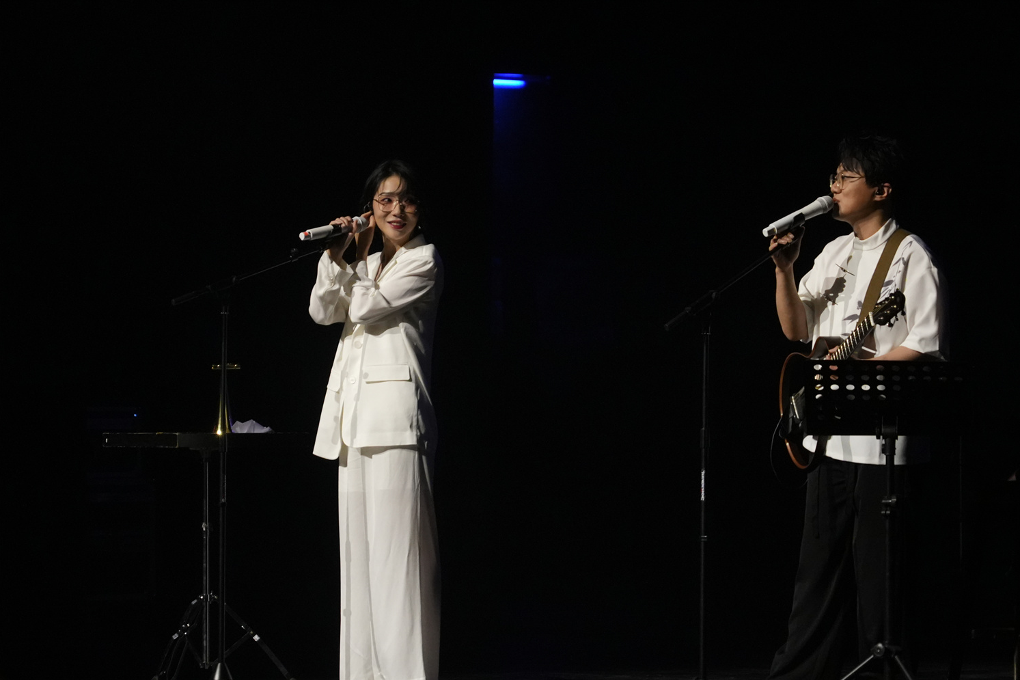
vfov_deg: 6.8
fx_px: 5722
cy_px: 340
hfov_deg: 10.2
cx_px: 510
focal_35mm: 202
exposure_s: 1/250
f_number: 6.3
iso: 5000
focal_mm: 134
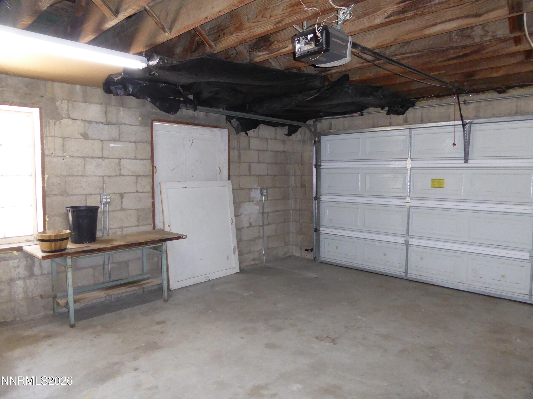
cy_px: 200
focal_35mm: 24
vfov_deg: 56.8
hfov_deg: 71.6
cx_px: 266
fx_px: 370
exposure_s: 1/60
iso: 500
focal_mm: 4.3
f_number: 3.3
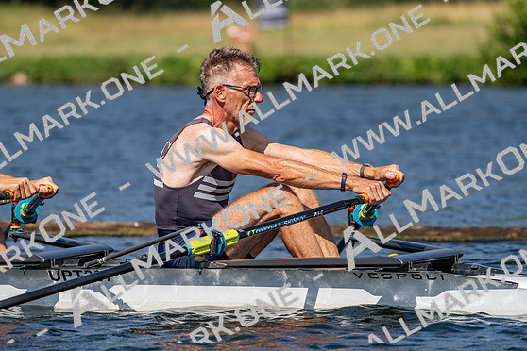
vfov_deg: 3.7
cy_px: 182
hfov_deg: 5.6
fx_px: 5372
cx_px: 263
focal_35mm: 367
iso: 200
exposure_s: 1/2000
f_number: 6.3
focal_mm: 353
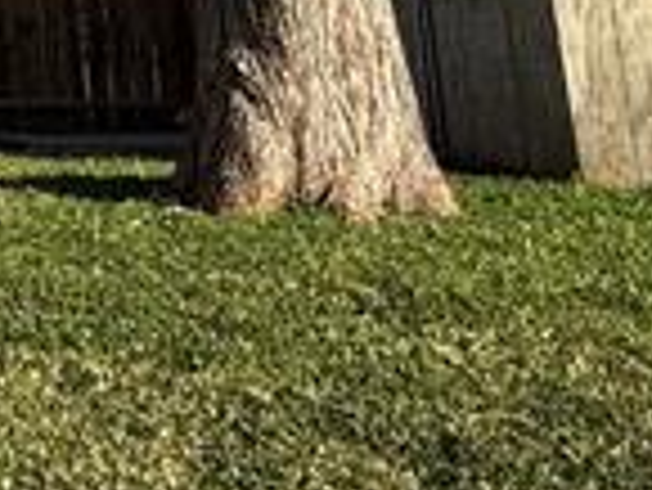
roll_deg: -1.0
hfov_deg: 15.2
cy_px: -494
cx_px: -724
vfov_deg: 13.0
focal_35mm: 99
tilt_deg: +17.1
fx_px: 1866
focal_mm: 2.22
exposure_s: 1/1698
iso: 50
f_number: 2.2
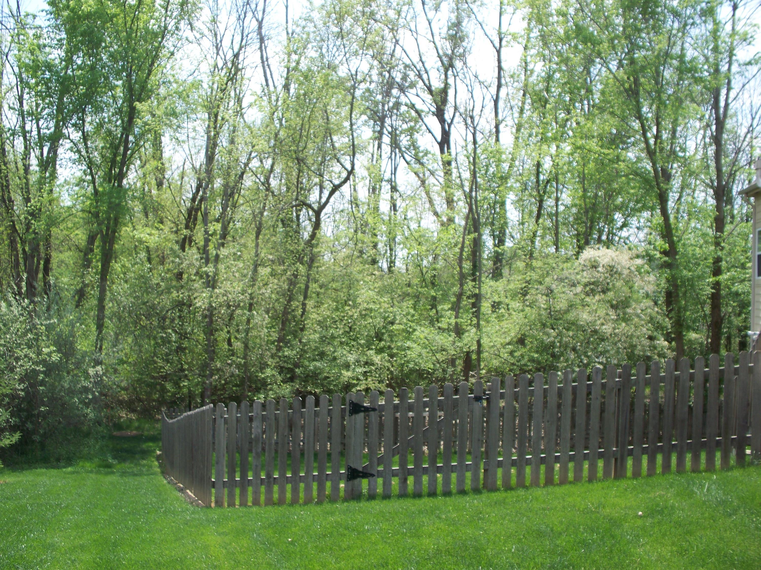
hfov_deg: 51.4
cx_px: 380
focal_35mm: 36
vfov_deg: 39.7
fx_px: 791
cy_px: 285
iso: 80
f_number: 2.8
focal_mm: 7.54
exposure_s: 1/640
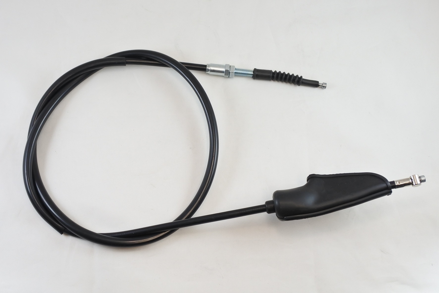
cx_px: 220
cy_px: 146
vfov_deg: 36.9
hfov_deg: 53.1
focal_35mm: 36
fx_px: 439
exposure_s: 1/160
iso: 400
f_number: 4
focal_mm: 13.4
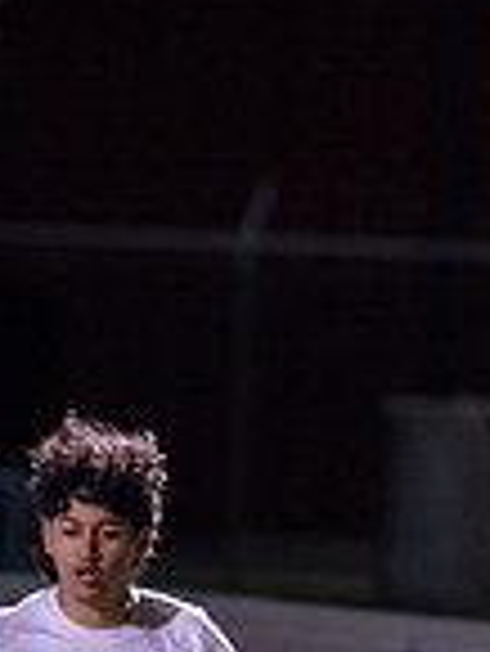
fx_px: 13833
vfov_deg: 2.7
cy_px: 795
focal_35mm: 734
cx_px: -439
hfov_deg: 2.0
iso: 1600
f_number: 1.8
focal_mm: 135
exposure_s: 1/1000
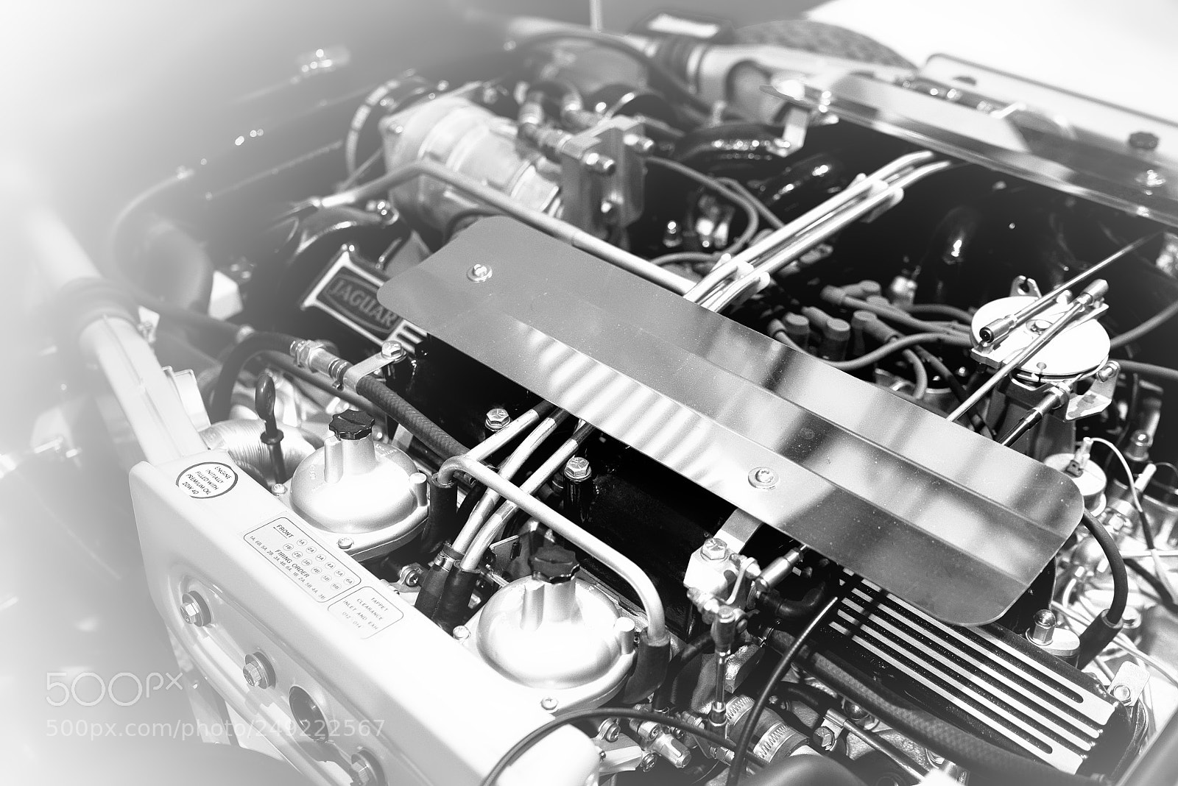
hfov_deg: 54.4
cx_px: 589
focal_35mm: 35
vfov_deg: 37.9
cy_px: 393
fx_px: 1146
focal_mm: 35
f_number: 2.8
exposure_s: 1/40
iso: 1600
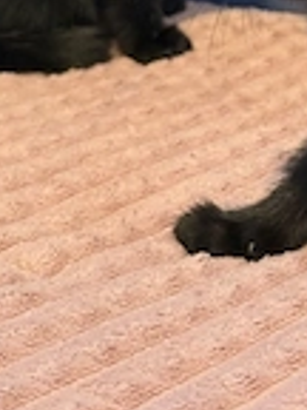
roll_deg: -2.7
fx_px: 1573
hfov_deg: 11.0
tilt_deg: -6.9
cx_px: 338
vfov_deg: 14.4
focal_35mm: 133
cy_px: -57
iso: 640
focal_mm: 6.76
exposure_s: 1/25
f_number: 1.78
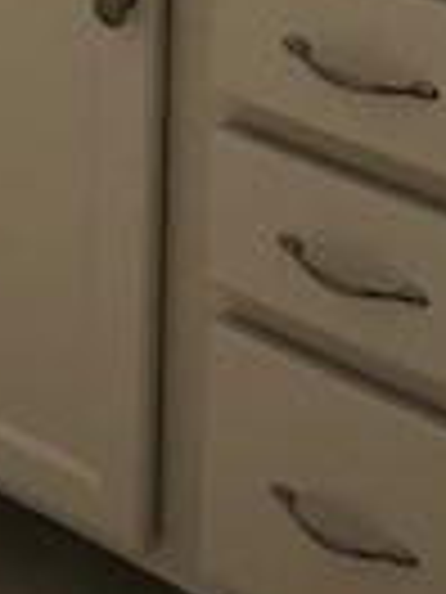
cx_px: 216
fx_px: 2336
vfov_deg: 12.8
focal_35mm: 136
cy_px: -567
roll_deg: -1.9
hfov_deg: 10.9
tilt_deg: -14.6
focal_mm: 3.99
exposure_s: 1/40
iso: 25
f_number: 1.8
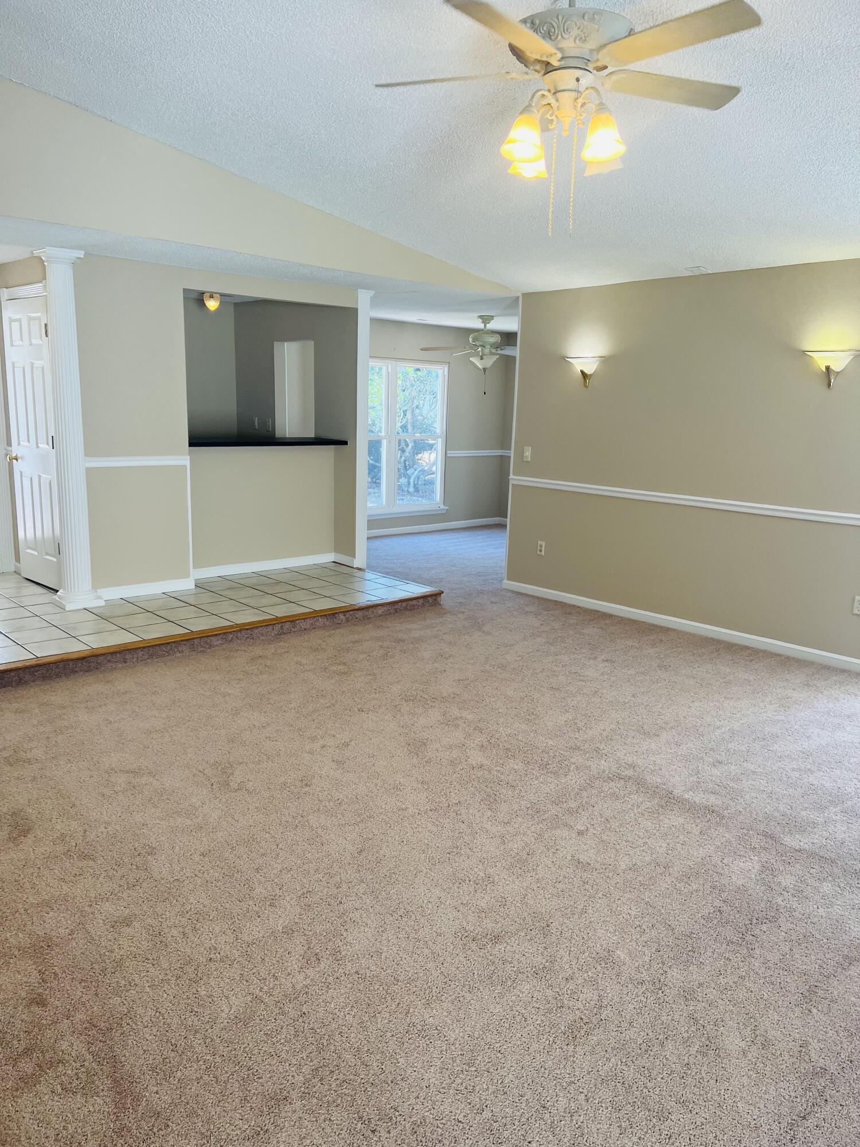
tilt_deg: -11.6
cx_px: 430
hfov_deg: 53.1
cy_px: 574
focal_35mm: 26
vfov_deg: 67.3
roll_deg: -2.6
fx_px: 861
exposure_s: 1/120
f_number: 1.5
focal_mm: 5.7
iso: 80
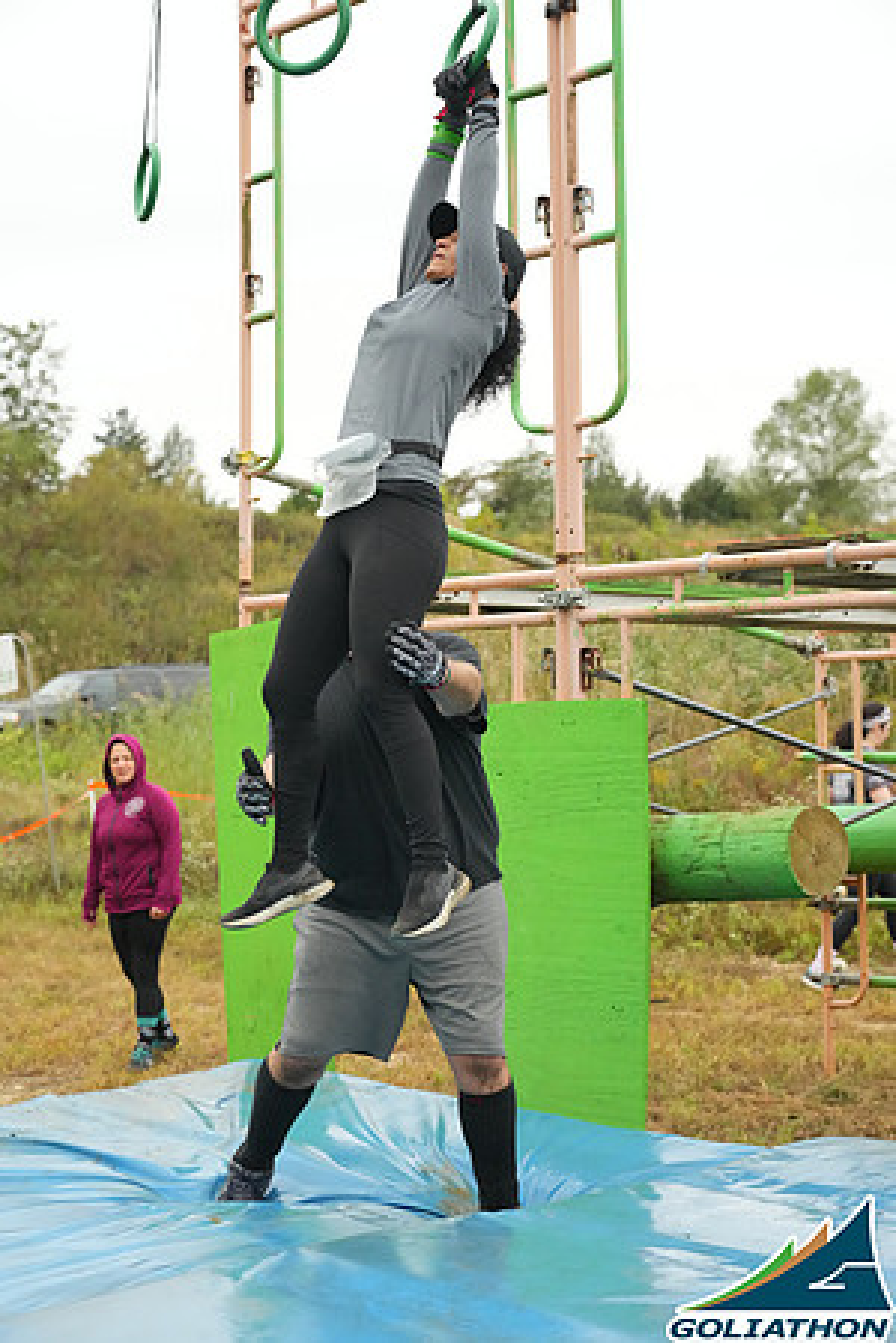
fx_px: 2128
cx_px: 448
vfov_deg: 35.1
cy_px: 672
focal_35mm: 57
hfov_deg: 23.8
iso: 5000
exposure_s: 1/3200
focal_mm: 57
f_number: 4
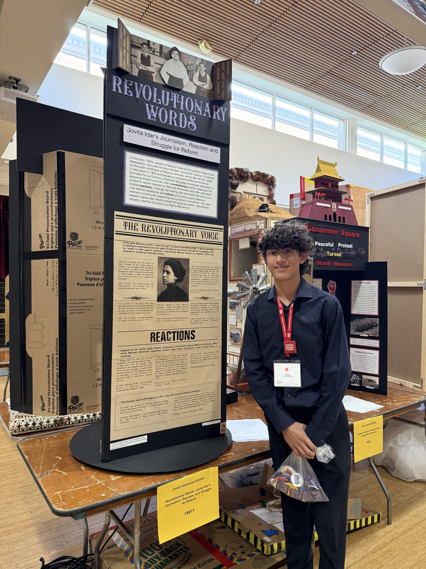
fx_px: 394
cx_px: 213
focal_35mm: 24
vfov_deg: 71.6
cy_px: 284
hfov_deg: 56.8
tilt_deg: -0.1
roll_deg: -1.1
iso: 250
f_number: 1.78
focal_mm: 6.76
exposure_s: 1/60
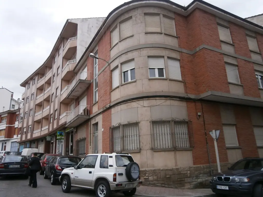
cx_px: 132
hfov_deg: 67.3
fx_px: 198
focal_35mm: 26
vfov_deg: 53.1
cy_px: 98
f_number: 2.8
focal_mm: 4.7
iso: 80
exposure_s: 1/200
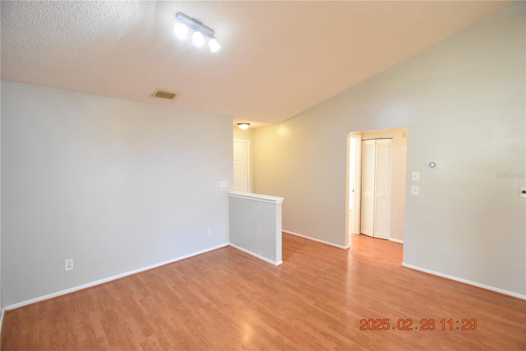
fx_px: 219
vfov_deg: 77.3
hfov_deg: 100.4
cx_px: 263
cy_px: 176
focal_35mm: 15
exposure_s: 1/60
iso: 2200
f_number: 3.5
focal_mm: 10
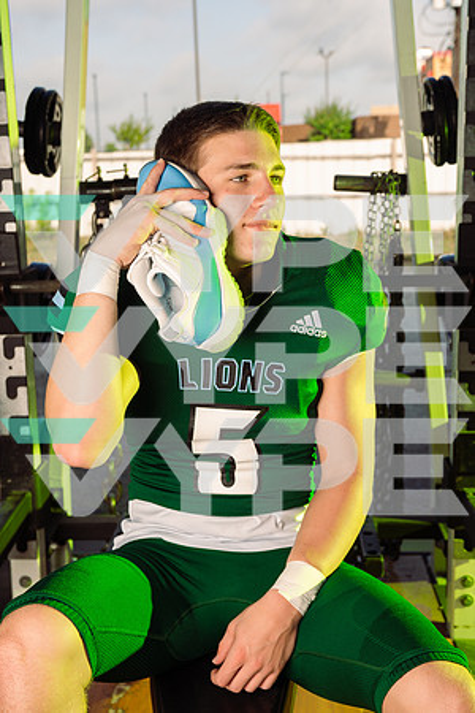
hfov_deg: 27.0
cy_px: 356
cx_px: 238
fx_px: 990
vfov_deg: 39.6
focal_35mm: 50
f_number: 6.3
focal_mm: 50
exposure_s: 1/250
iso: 80
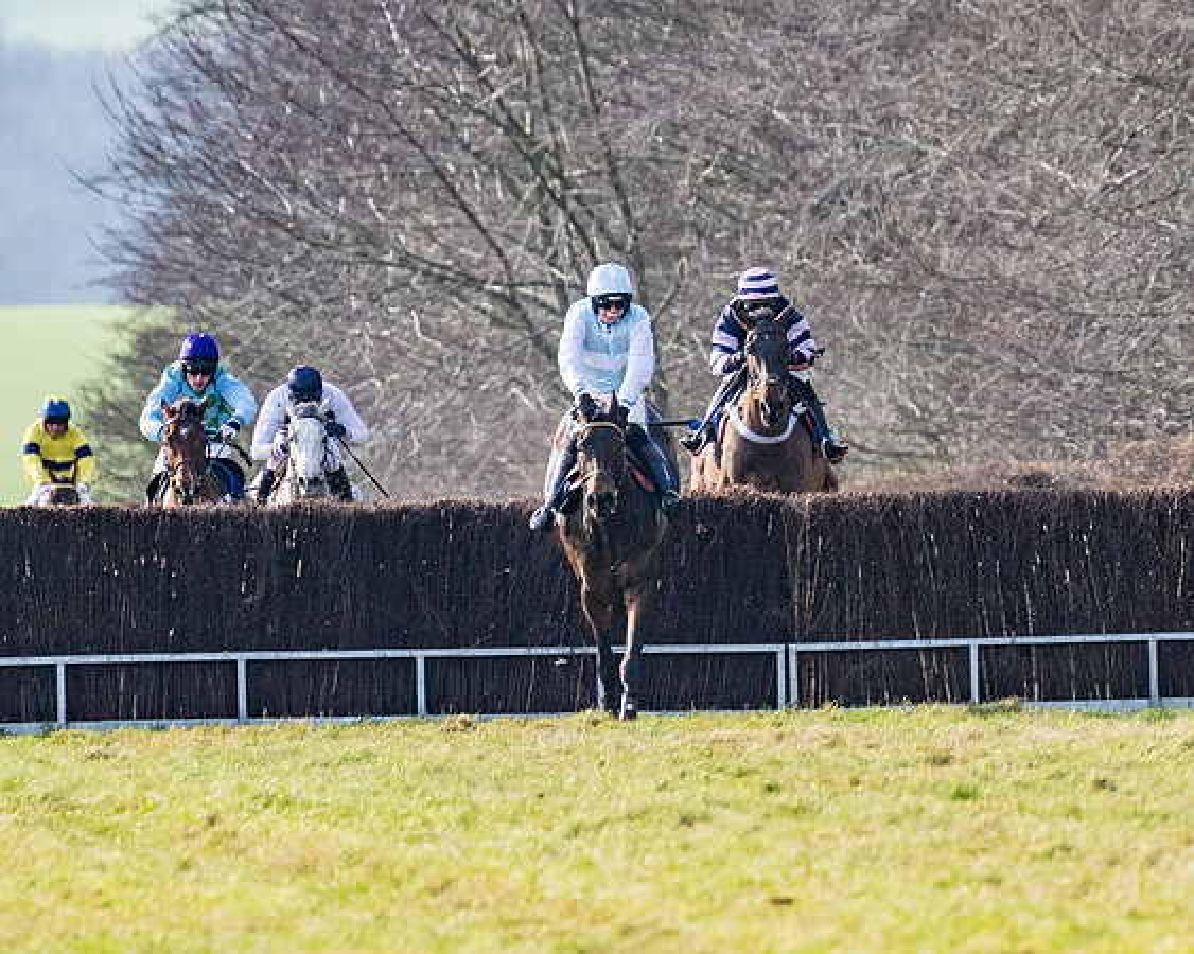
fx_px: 28144
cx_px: 1005
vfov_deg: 1.9
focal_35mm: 797
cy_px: 148
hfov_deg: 2.4
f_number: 4
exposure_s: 1/2500
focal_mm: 250
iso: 400
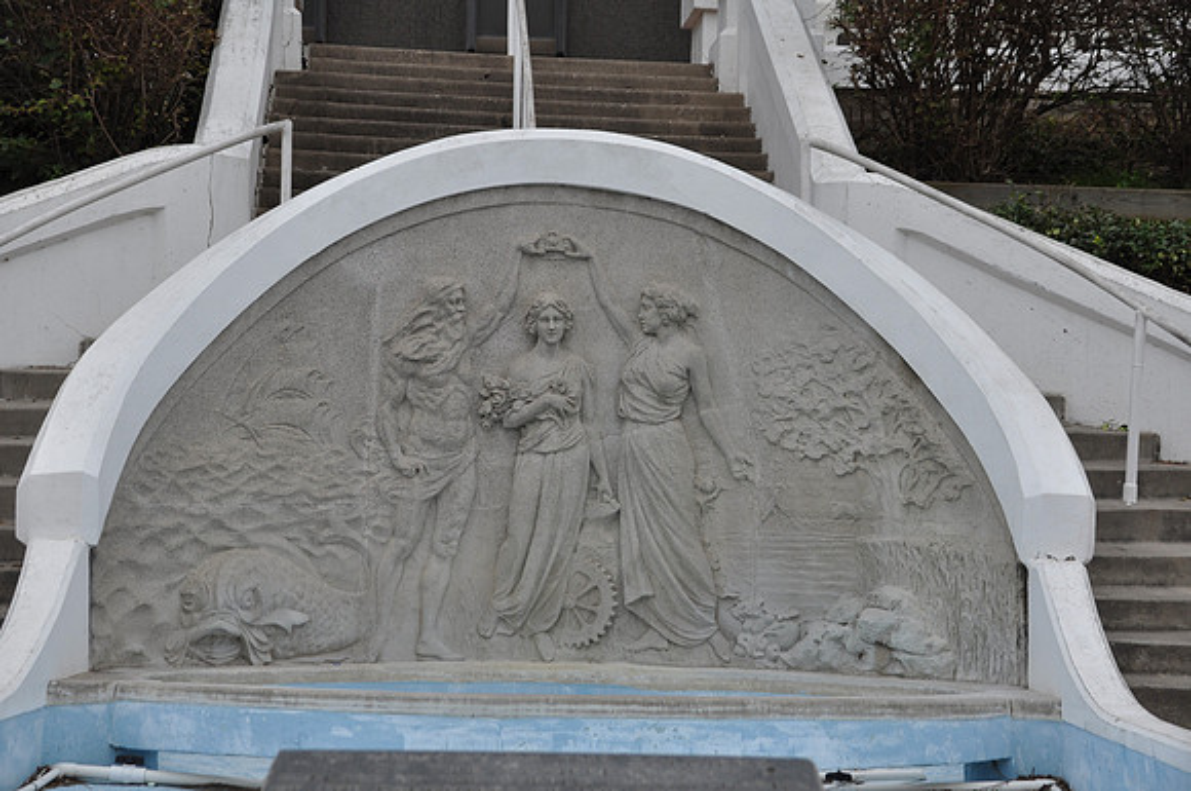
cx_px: 596
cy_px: 396
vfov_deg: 16.2
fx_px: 2775
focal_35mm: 84
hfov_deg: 24.2
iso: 200
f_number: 7.1
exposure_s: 1/200
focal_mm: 56
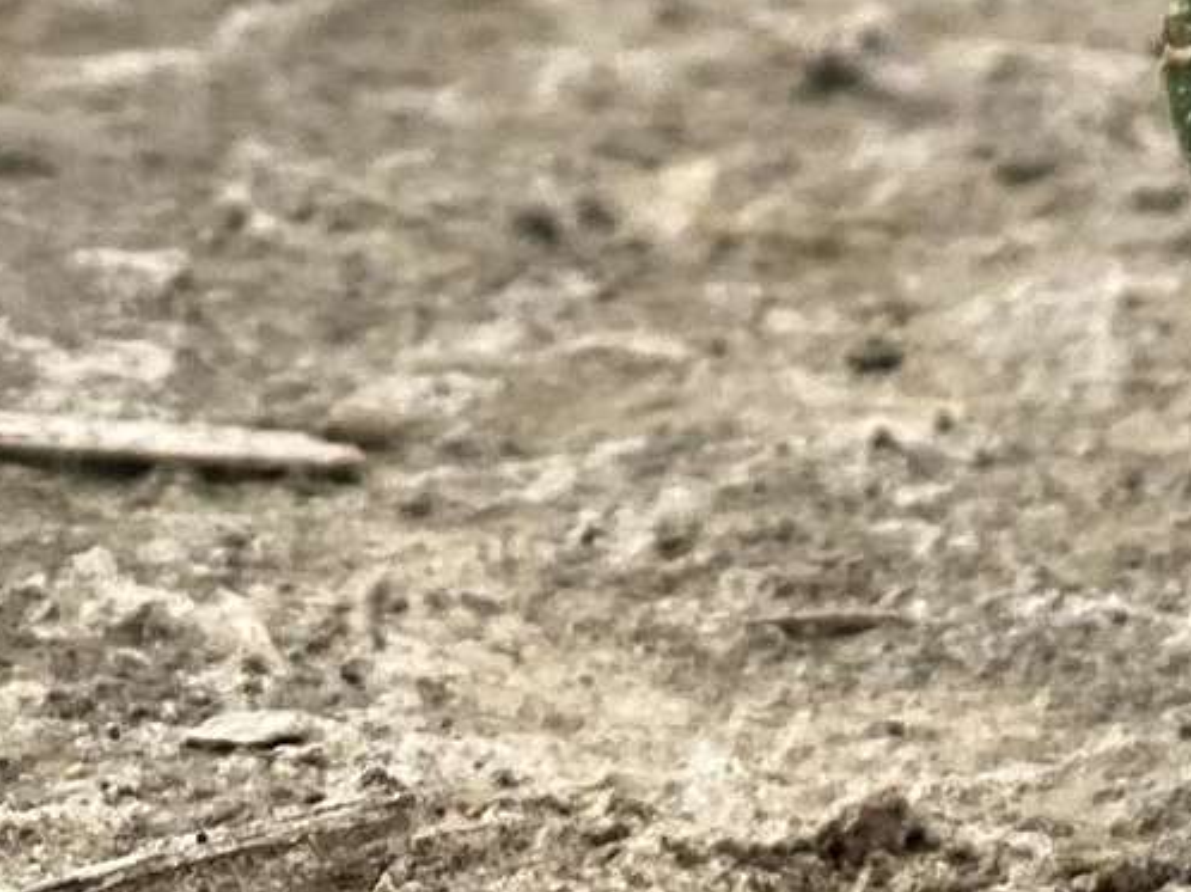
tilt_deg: -12.5
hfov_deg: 6.1
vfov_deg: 4.5
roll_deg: -1.4
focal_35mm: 321
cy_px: -1325
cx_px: 1590
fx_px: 11039
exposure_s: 1/1115
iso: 20
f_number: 2
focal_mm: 6
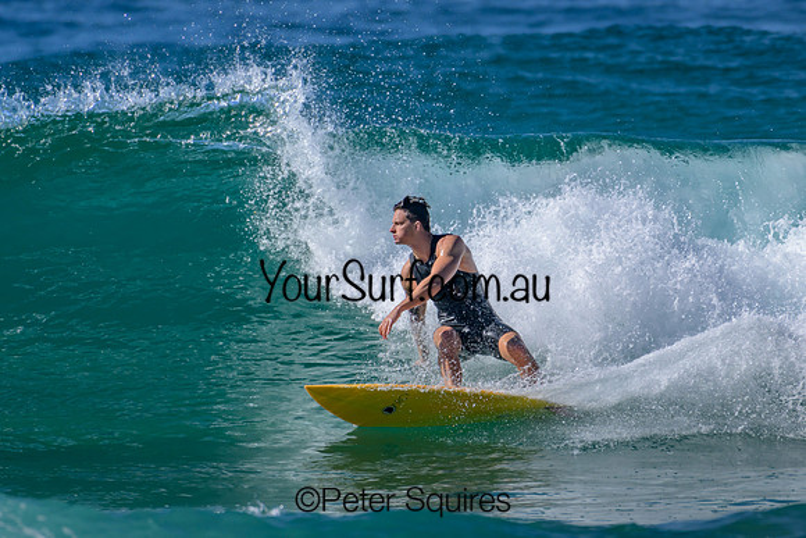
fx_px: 22393
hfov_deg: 2.1
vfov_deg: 1.4
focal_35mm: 1000
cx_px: 403
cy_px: 269
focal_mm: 1000
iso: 720
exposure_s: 1/2000
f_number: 11
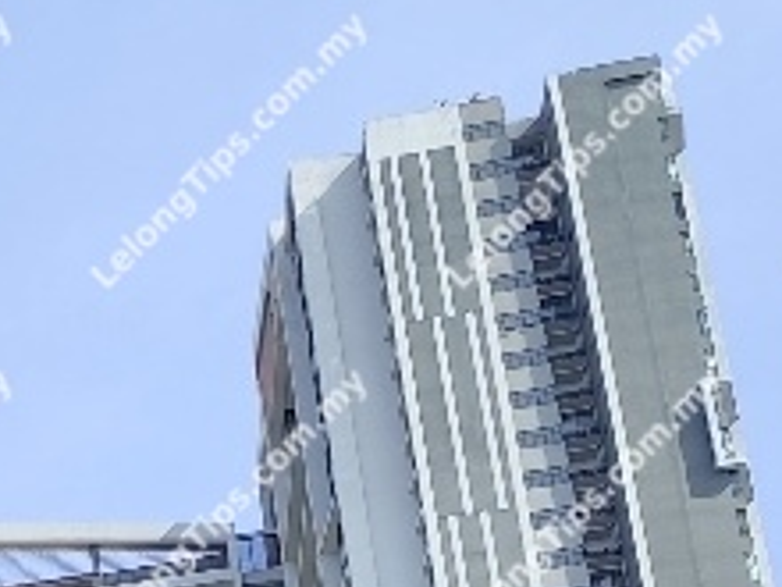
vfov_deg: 9.3
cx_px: -908
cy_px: 1654
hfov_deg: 12.6
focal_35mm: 132
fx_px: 2982
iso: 50
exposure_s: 1/552
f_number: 1.65
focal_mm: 6.19
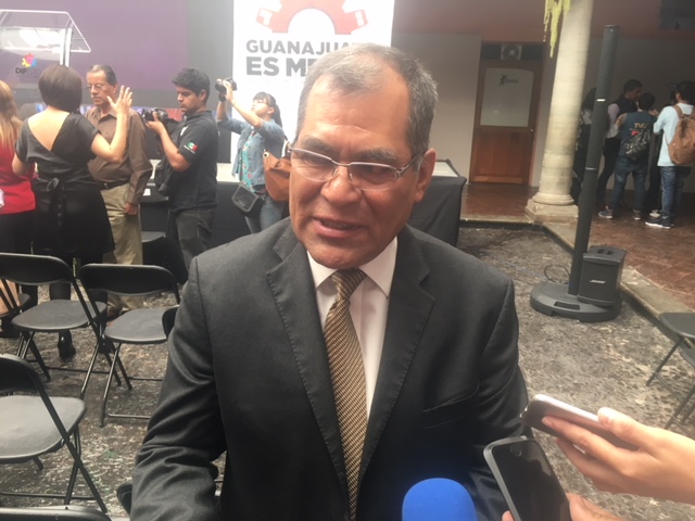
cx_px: 348
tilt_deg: -16.1
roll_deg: -1.9
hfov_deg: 61.7
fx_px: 582
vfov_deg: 48.2
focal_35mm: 29
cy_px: 260
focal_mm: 4.15
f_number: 2.2
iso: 25
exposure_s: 1/40
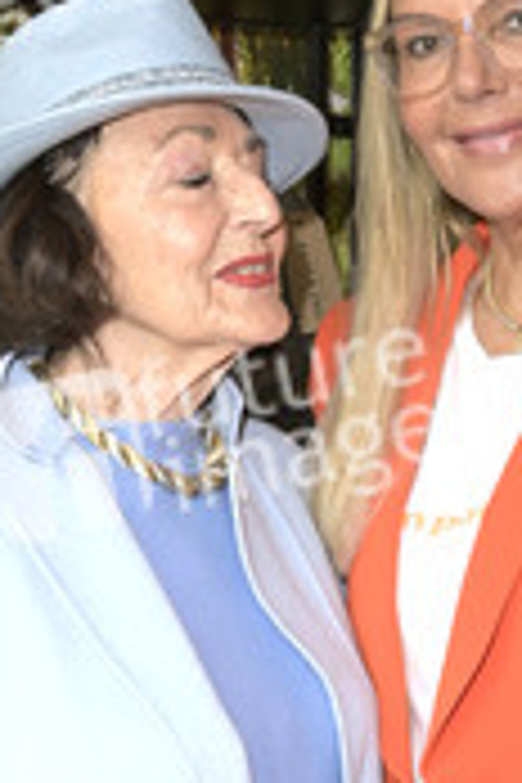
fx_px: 1696
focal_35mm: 78
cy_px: 662
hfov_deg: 17.5
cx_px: 342
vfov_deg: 25.4
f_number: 5.6
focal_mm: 34
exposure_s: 1/160
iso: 800
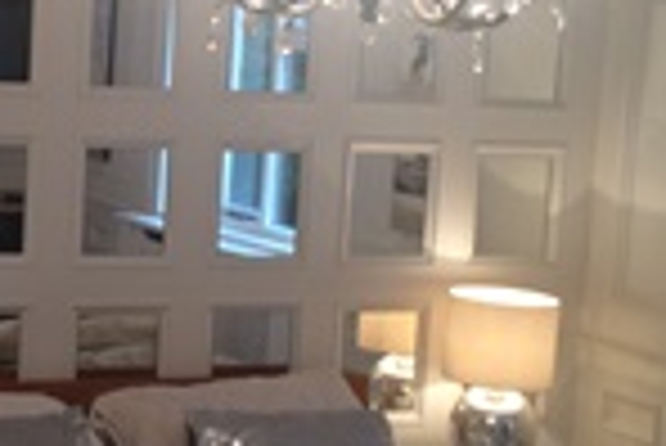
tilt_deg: -6.9
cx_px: -9
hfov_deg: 21.5
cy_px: 225
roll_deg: -1.6
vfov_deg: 15.1
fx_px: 1685
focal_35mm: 91
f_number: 2.2
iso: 40
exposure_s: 1/50
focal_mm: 4.15
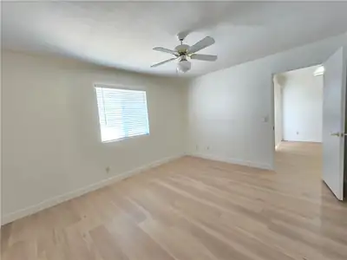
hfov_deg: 106.2
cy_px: 130
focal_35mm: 13
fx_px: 130
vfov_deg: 89.9
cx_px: 174
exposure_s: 1/60
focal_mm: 2.2
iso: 200
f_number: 2.2
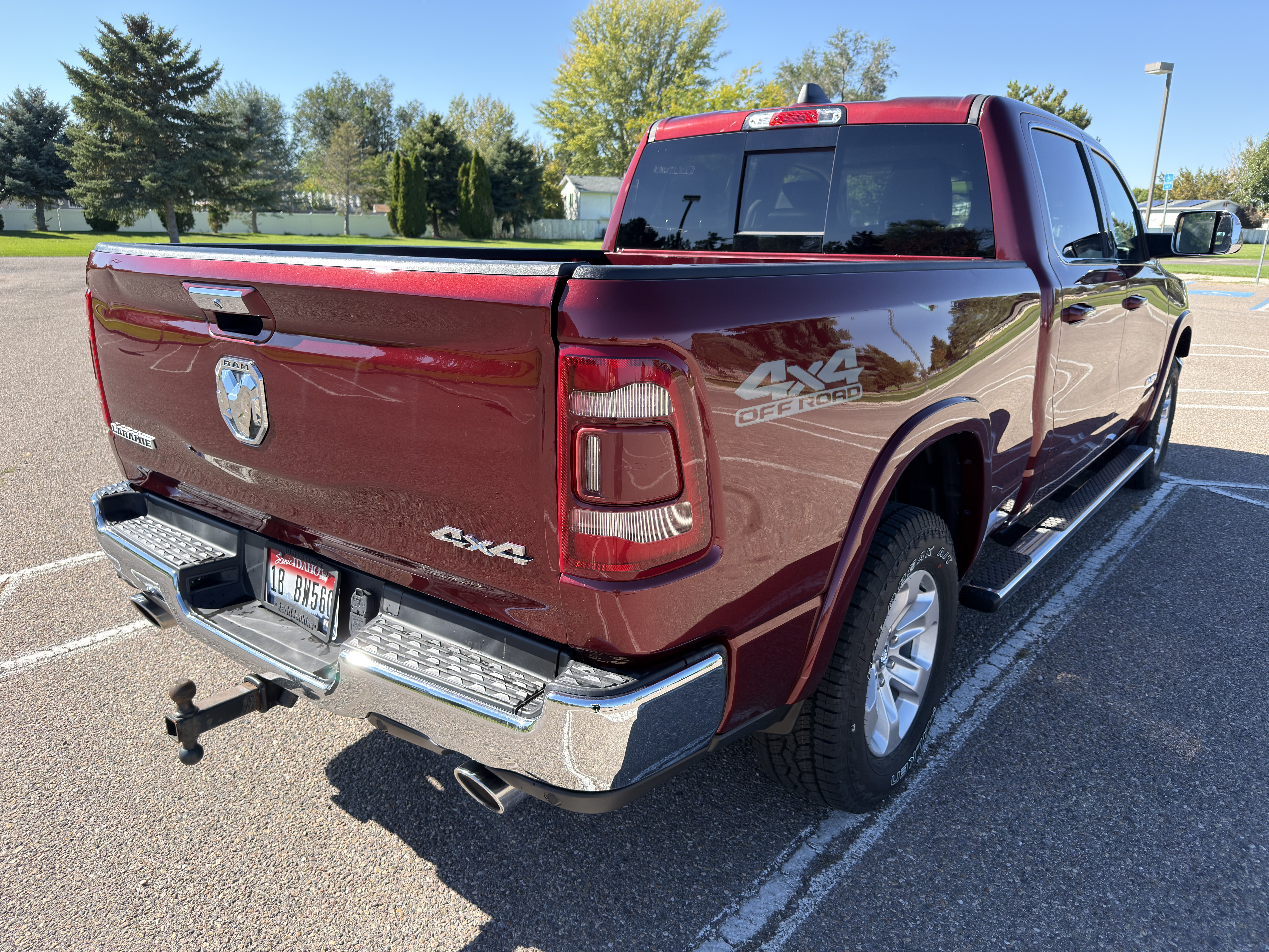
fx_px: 880
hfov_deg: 71.6
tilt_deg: -16.8
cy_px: 476
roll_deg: -1.1
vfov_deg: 56.8
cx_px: 634
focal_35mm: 24
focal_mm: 6.76
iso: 100
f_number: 1.78
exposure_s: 1/1647
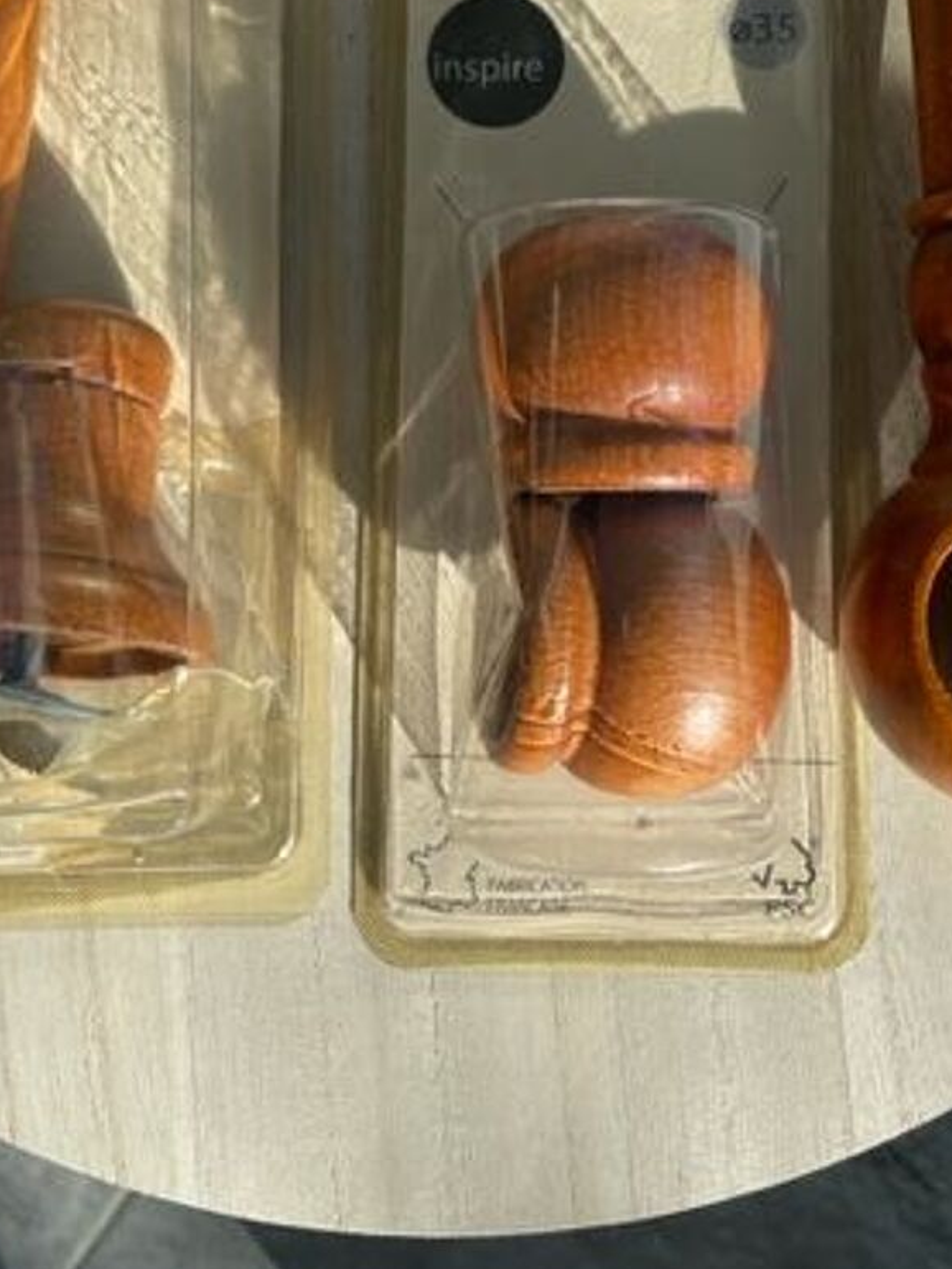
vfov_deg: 40.6
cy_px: 281
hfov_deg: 32.1
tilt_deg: -83.3
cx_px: 572
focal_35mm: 45
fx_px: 1649
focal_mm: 4.2
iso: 32
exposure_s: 1/2257
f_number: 1.6
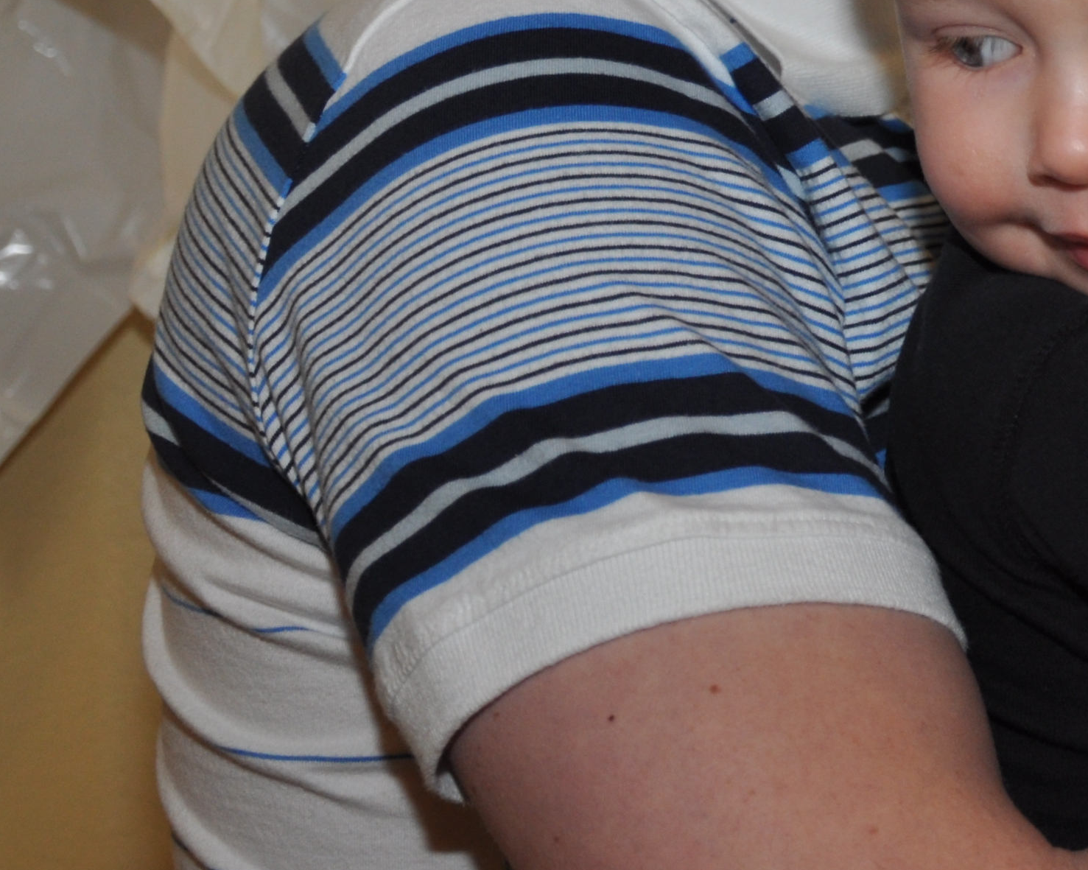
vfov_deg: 15.3
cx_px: 1137
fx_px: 3155
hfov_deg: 18.9
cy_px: -80
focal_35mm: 98
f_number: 4
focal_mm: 24
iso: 320
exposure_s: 1/60
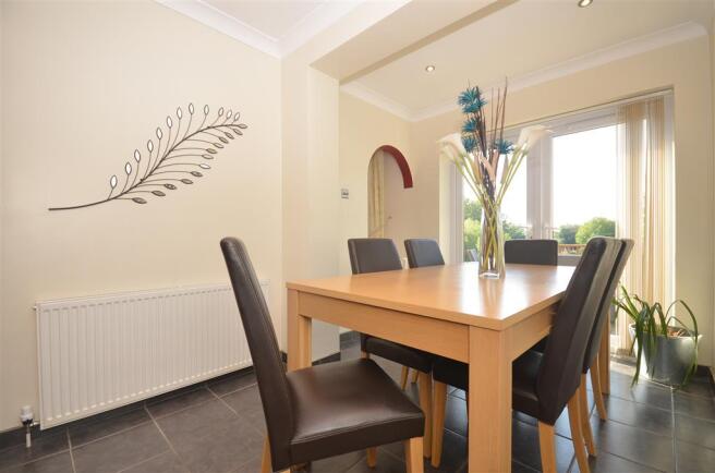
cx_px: 358
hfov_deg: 100.5
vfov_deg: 77.0
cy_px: 236
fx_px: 297
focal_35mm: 15
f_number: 7.1
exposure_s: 1/80
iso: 250
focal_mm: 10
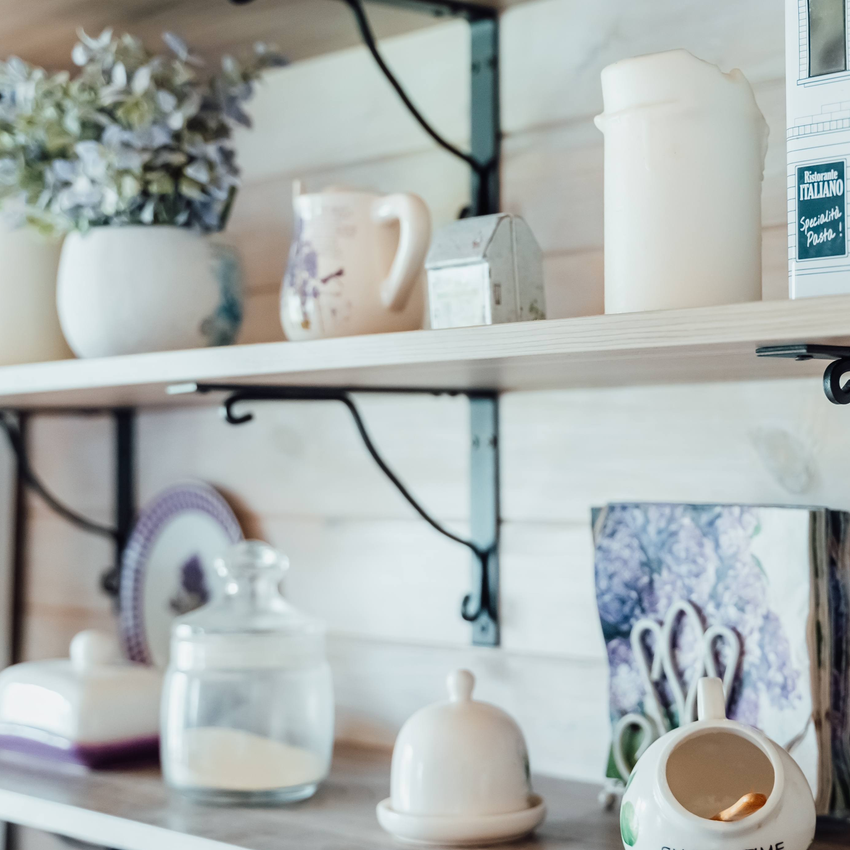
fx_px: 1834
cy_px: 356
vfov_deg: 26.1
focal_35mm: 66
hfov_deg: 25.9
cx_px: 603
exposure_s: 1/15
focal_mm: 42
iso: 2500
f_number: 2.8
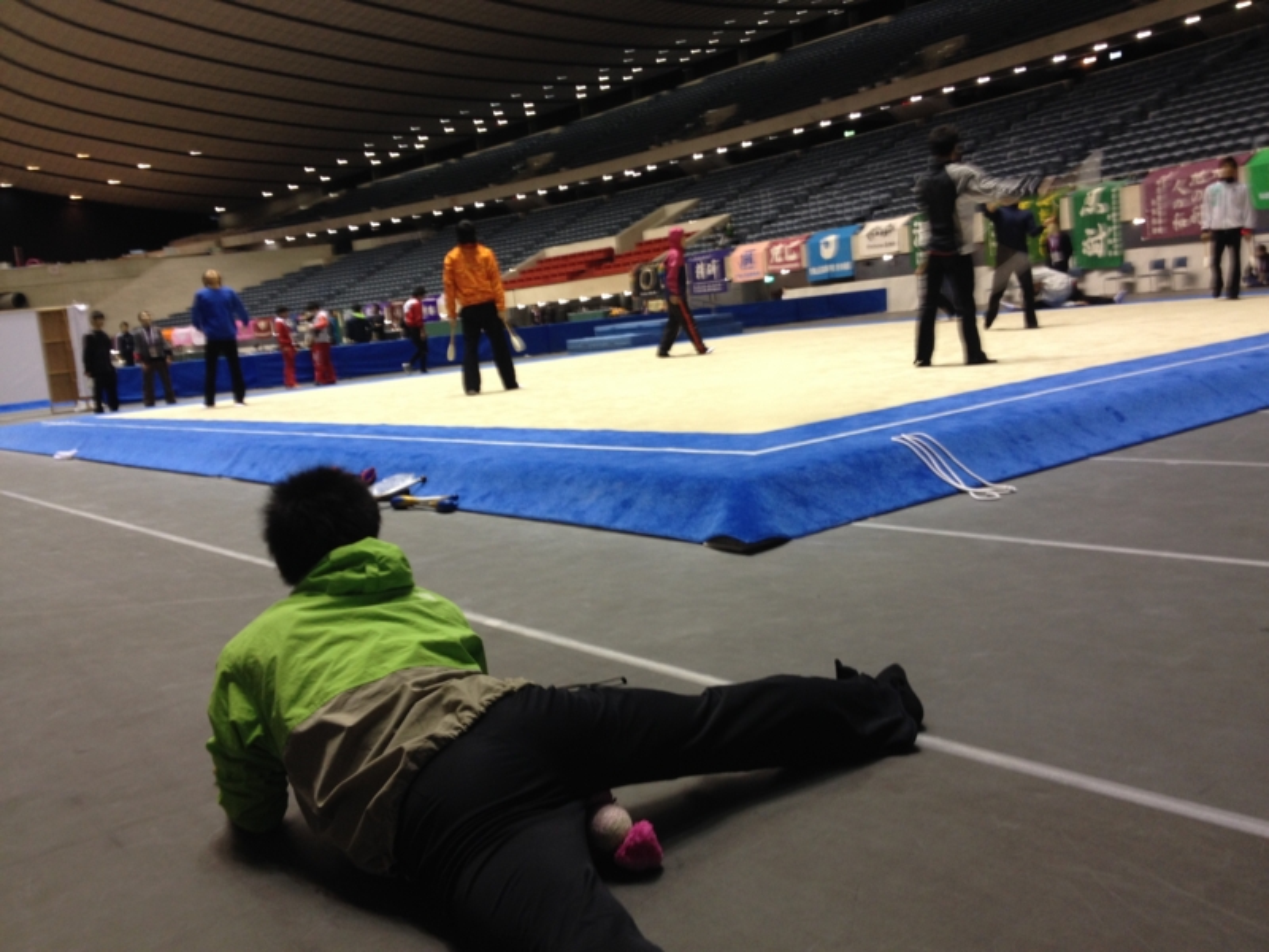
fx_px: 1283
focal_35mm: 35
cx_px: 634
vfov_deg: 40.7
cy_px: 476
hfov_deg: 52.6
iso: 80
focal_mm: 4.28
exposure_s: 1/20
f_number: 2.4
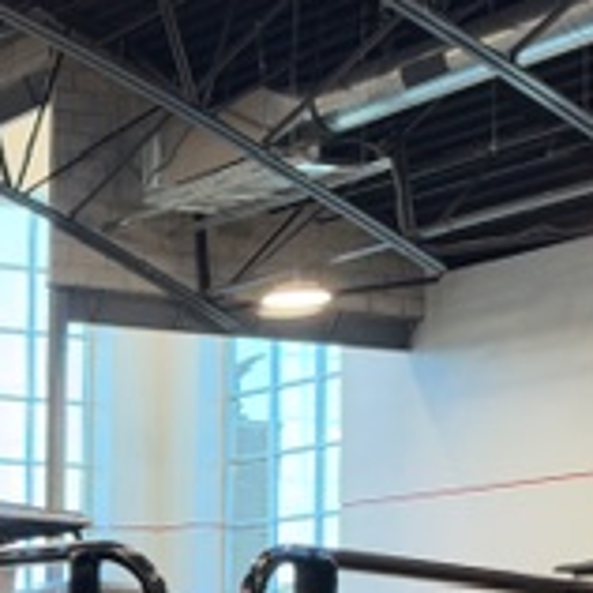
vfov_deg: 14.5
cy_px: 638
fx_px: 2287
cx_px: -375
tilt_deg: +2.4
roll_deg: -0.6
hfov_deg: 13.6
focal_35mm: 118
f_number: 1.8
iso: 320
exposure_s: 1/121
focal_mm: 6.93
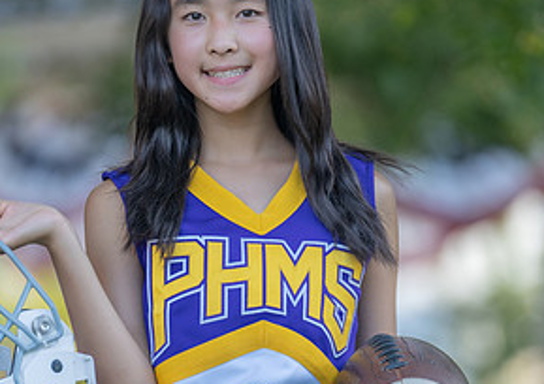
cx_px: 240
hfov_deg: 5.3
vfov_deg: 3.7
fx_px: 5925
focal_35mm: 385
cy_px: 250
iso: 250
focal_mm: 170
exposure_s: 1/320
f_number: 2.8
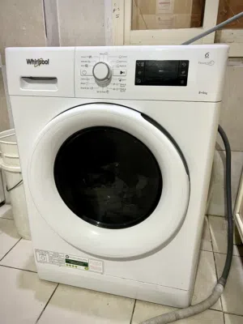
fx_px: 243
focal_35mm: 26
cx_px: 122
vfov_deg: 67.3
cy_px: 162
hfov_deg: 53.1
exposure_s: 1/50
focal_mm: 5.7
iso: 500
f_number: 1.5
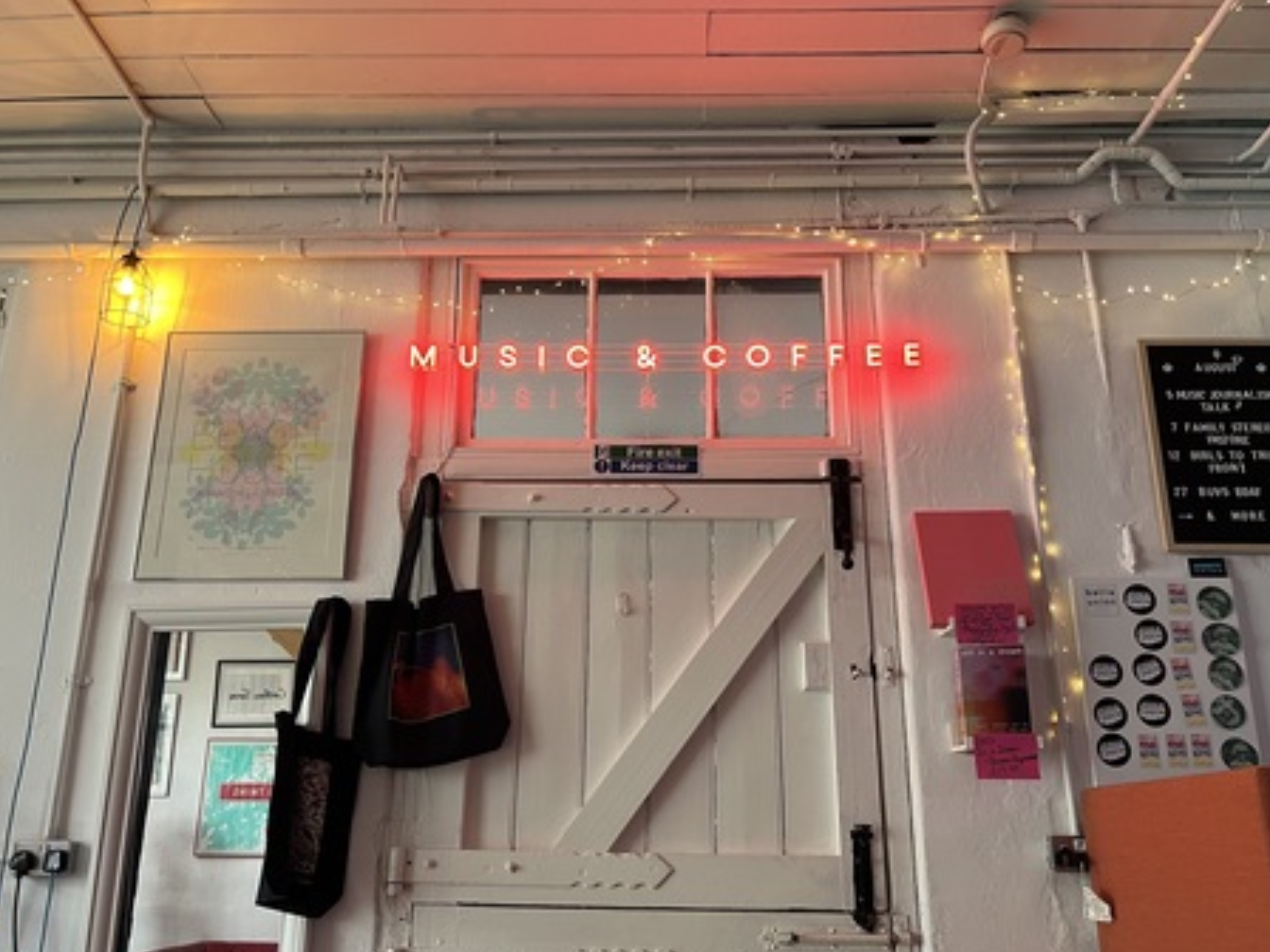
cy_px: 503
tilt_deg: +18.5
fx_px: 1064
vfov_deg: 48.2
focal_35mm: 29
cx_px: 644
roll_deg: +1.3
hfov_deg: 61.7
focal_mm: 5.1
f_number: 1.6
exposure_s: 1/50
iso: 125
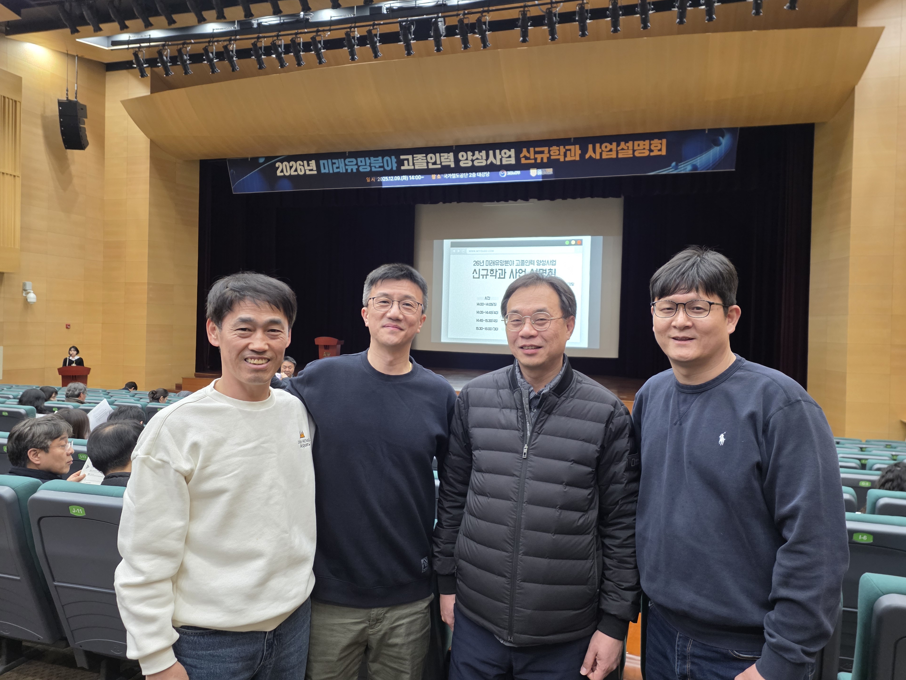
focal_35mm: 24
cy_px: 335
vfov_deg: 56.8
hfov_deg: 71.6
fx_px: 628
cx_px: 472
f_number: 1.7
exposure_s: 1/120
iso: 640
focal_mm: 6.25
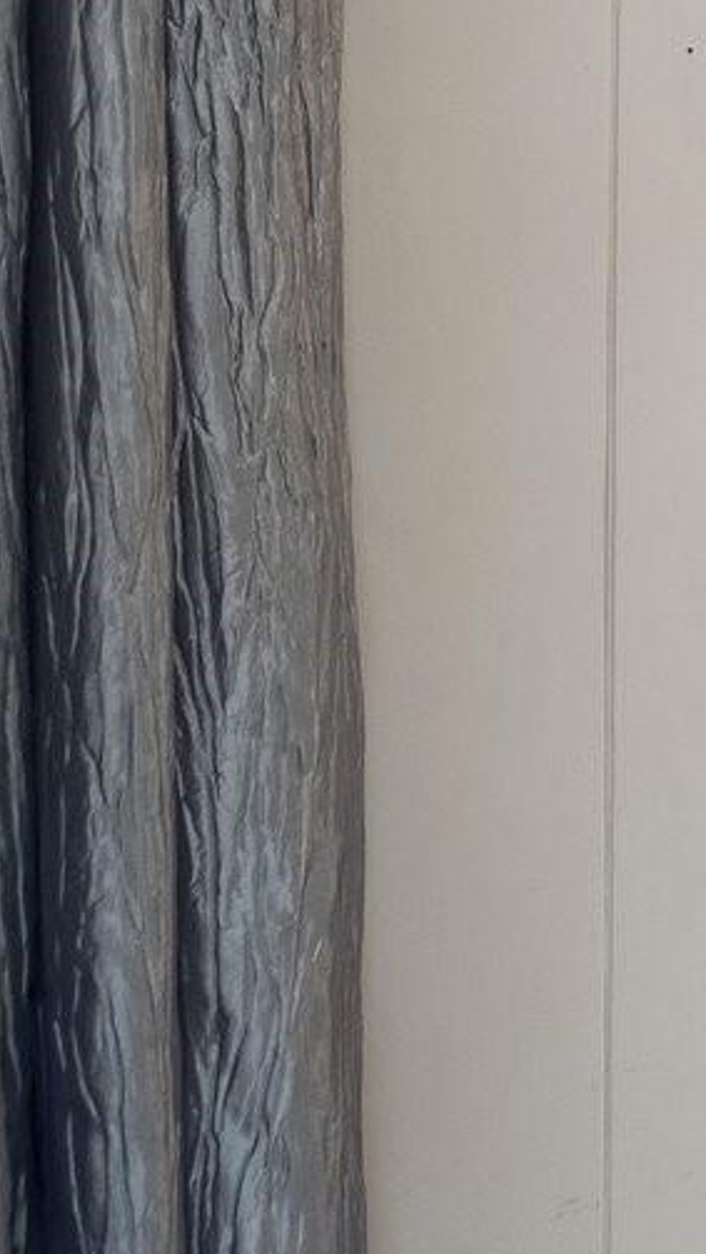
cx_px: 2545
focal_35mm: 64
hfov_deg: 9.3
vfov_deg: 30.7
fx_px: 2130
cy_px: 21
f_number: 8
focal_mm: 10
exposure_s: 1/15
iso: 400
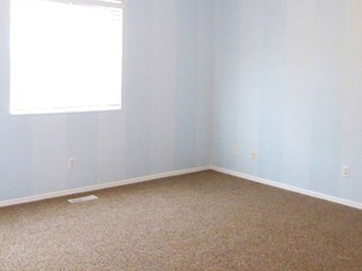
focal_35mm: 39
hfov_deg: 47.9
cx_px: 185
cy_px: 90
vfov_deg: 36.4
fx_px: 408
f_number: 3.3
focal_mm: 4.3
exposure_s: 1/60
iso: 640
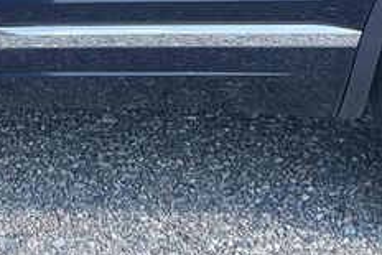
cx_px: -12
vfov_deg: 12.3
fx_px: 1104
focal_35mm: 104
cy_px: -166
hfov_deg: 19.0
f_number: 1.8
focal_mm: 3
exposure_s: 1/461
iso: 25
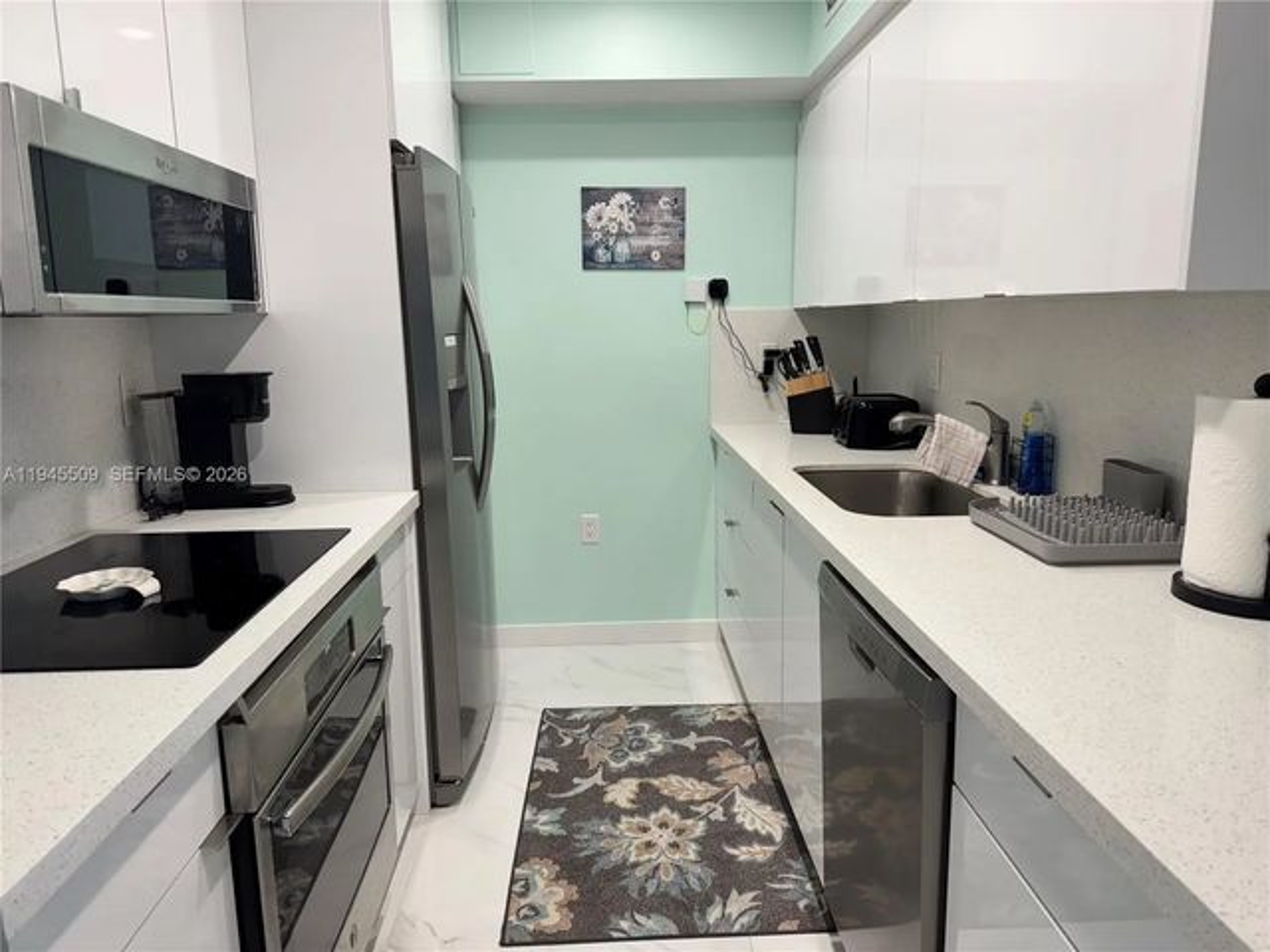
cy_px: 476
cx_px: 635
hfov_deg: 71.6
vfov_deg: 56.8
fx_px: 881
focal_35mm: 24
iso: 100
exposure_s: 1/120
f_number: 1.78
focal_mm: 6.76
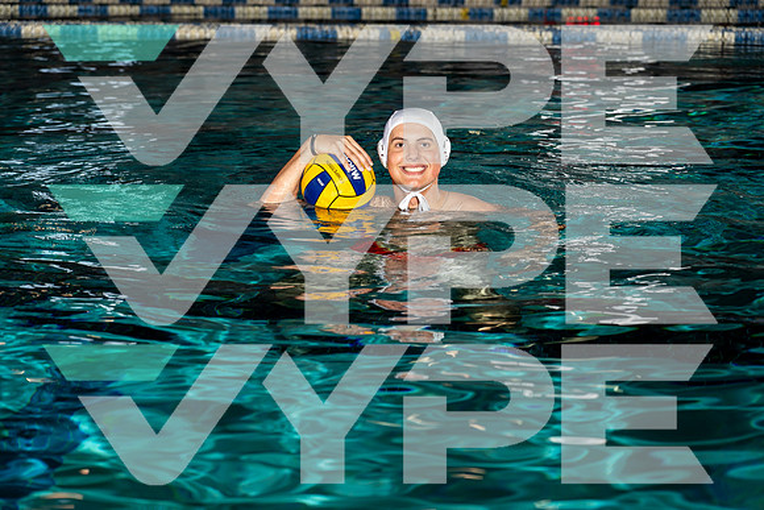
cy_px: 255
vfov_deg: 19.5
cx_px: 382
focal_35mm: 70
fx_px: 1486
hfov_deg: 28.8
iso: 100
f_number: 4
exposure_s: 1/250
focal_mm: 70
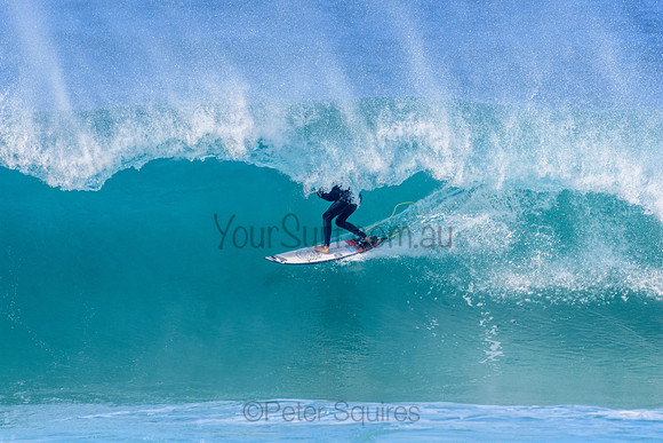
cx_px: 332
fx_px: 13817
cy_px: 222
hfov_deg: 2.7
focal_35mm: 750
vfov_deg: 1.8
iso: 400
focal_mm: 500
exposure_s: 1/2000
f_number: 5.6
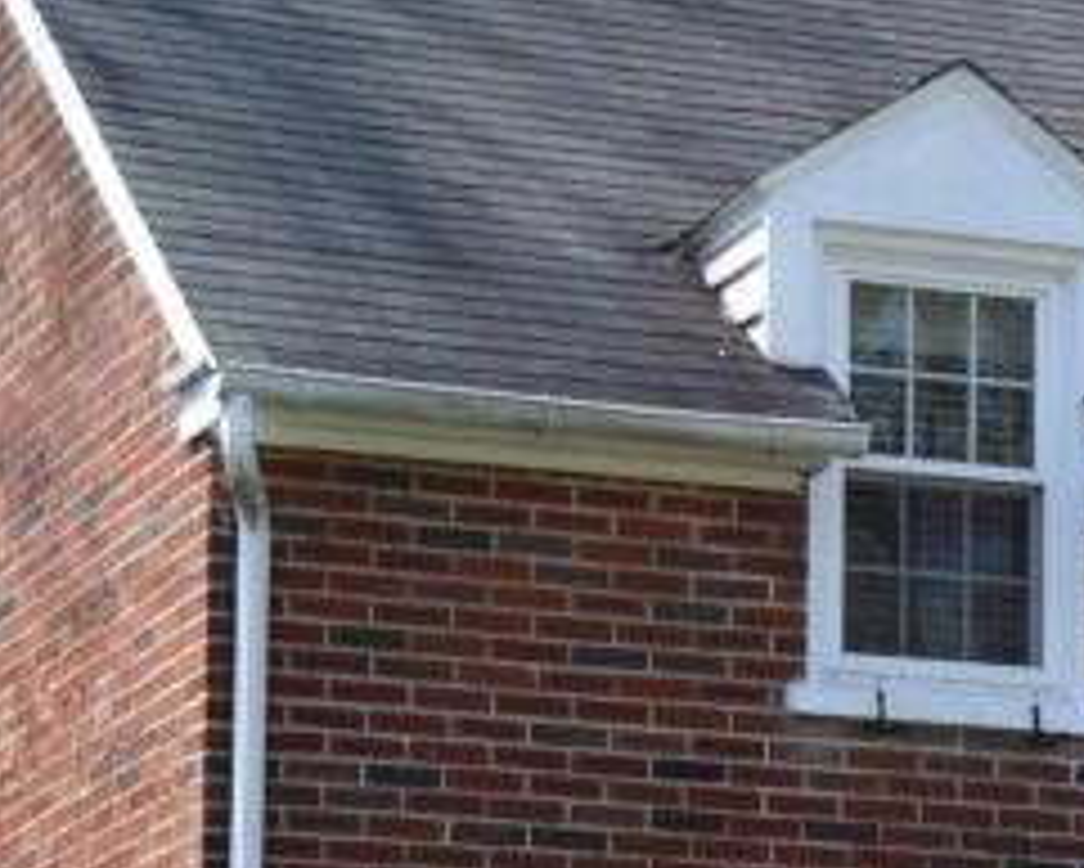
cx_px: 1939
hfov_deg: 8.1
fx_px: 7350
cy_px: 1183
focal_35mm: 229
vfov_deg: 6.7
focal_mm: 34
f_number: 8
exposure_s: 1/250
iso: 200
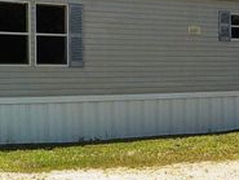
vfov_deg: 18.2
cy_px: 87
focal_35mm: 81
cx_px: 158
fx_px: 560
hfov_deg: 24.0
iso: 125
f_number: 3.3
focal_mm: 4.1
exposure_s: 1/1250
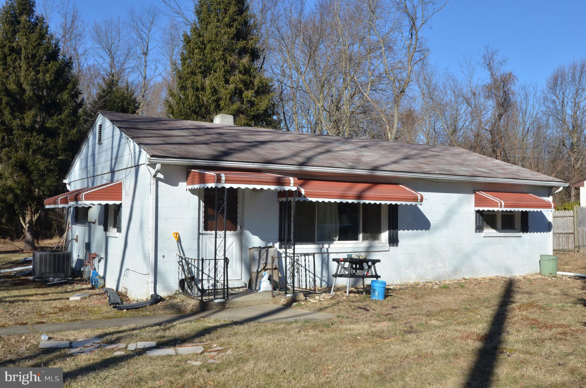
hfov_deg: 53.2
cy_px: 194
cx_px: 293
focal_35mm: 36
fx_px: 585
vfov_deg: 36.7
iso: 320
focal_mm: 24
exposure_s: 1/500
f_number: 11
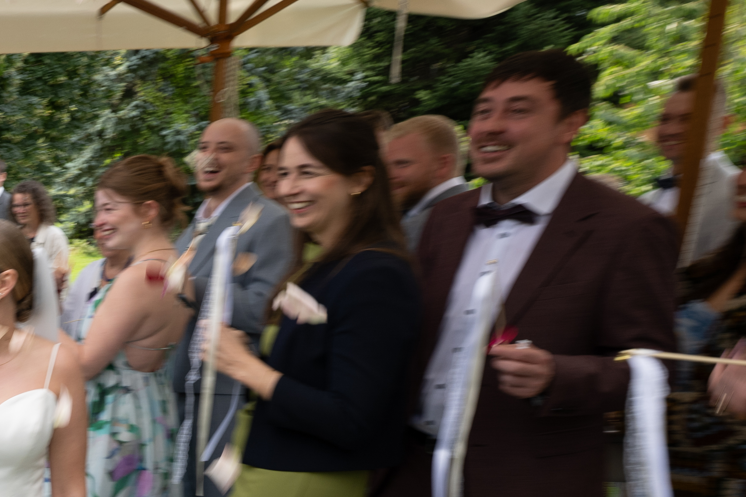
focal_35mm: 50
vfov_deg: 25.7
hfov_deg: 29.3
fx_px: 1036
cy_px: 491
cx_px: -292
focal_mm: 14
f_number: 5.6
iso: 100
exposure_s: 1/80
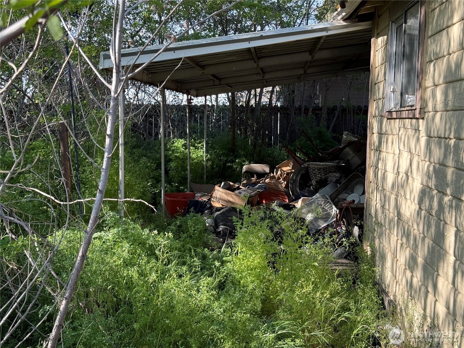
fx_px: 643
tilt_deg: -4.8
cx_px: 232
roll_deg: -1.3
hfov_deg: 39.7
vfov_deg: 30.3
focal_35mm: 48
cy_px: 174
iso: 100
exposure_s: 1/675
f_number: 1.78
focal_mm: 6.76
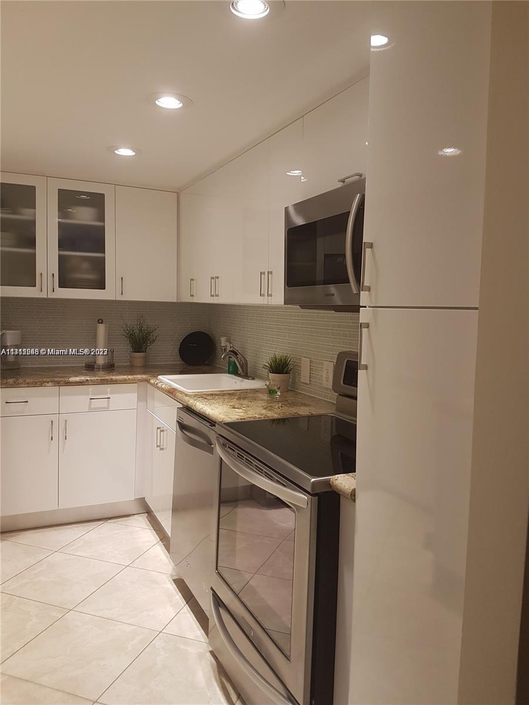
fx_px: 530
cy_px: 352
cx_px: 264
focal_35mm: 26
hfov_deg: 53.1
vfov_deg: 67.3
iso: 80
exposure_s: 1/60
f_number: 1.7
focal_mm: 4.2
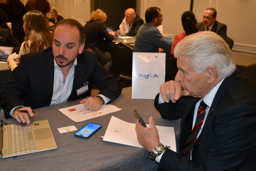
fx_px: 249
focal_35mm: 35
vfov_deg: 37.8
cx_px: 117
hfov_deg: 54.4
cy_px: 91
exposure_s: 1/160
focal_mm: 20
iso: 2200
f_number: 3.8
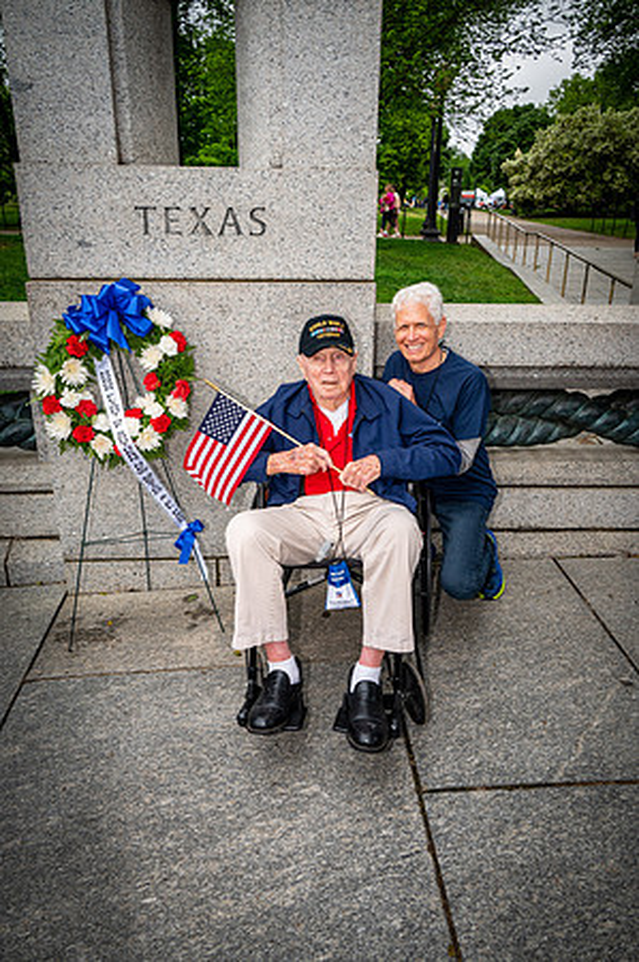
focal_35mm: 26
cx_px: 320
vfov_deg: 69.4
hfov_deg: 49.5
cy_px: 481
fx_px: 694
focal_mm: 26
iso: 1250
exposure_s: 1/640
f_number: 8
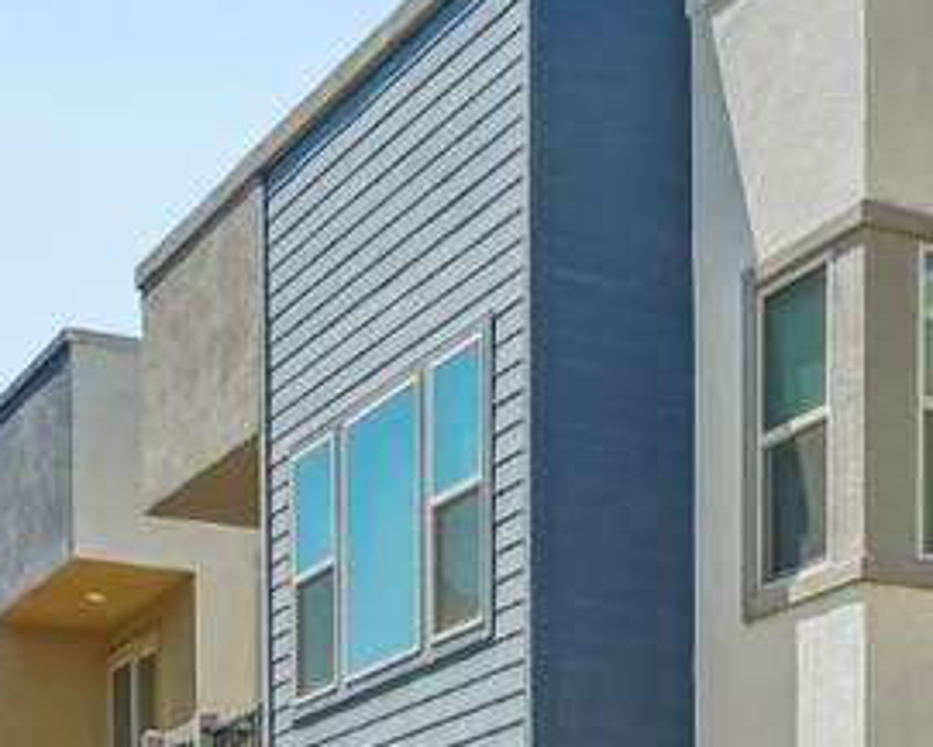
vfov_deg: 14.7
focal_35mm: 95
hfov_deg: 18.9
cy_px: 1229
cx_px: 1153
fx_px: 2630
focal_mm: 21.5
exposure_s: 1/500
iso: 400
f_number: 9
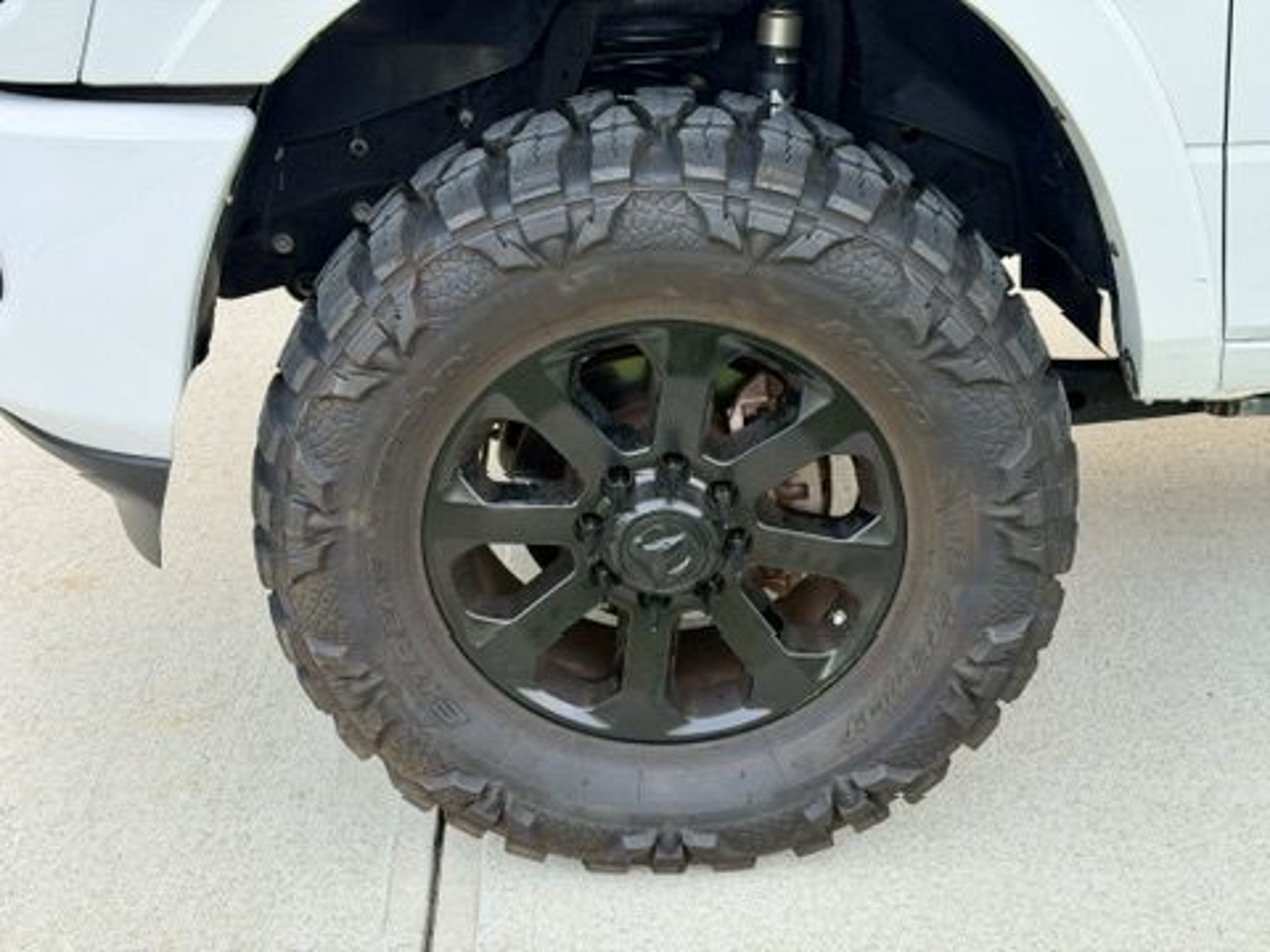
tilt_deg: -26.1
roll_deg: +2.6
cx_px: 635
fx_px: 1761
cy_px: 476
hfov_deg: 39.7
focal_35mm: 48
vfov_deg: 30.3
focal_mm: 6.76
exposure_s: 1/153
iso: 125
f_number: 1.78
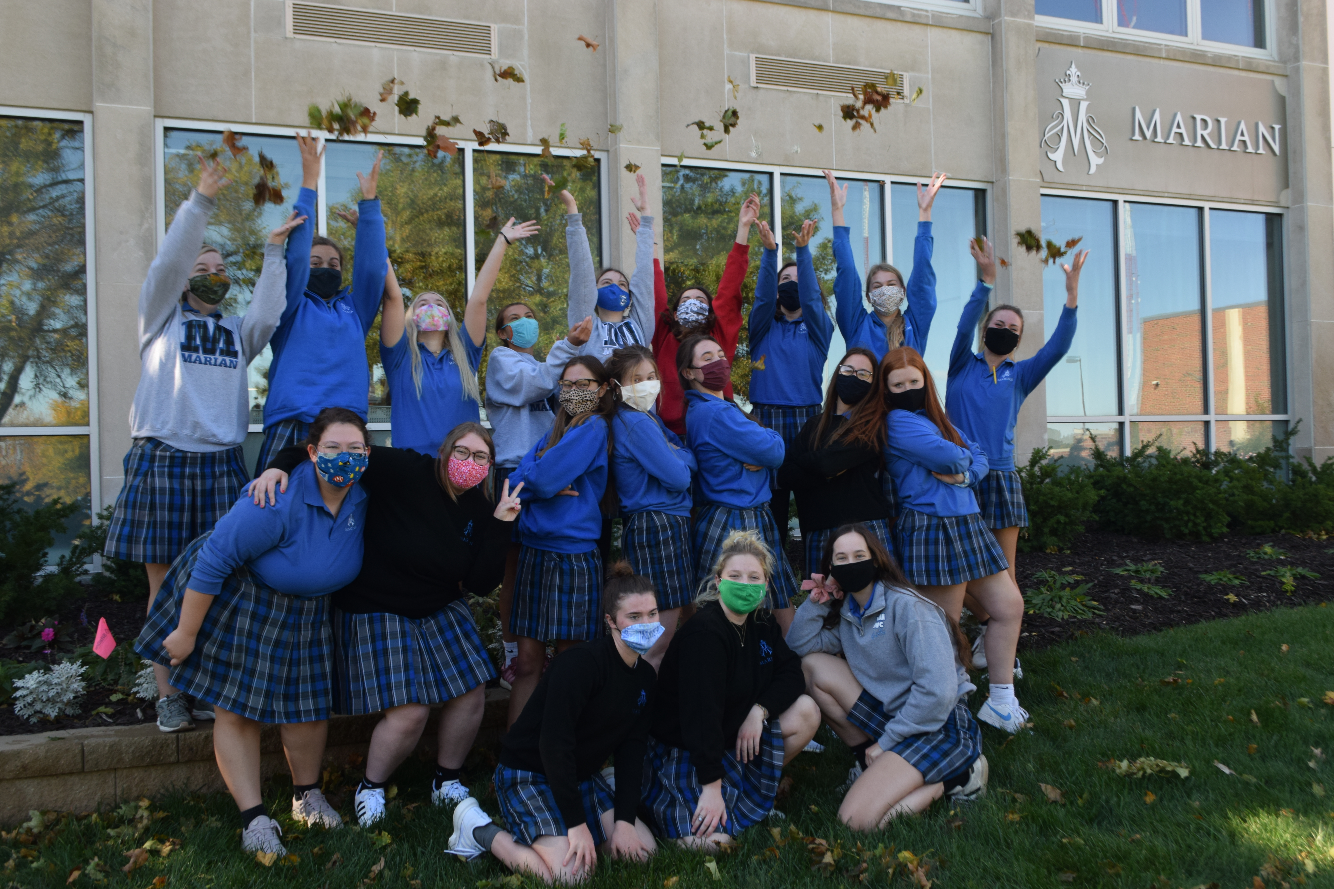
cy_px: 444
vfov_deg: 40.0
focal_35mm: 33
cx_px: 667
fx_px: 1223
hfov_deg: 57.2
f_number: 7.1
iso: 400
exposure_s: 1/200
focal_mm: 22
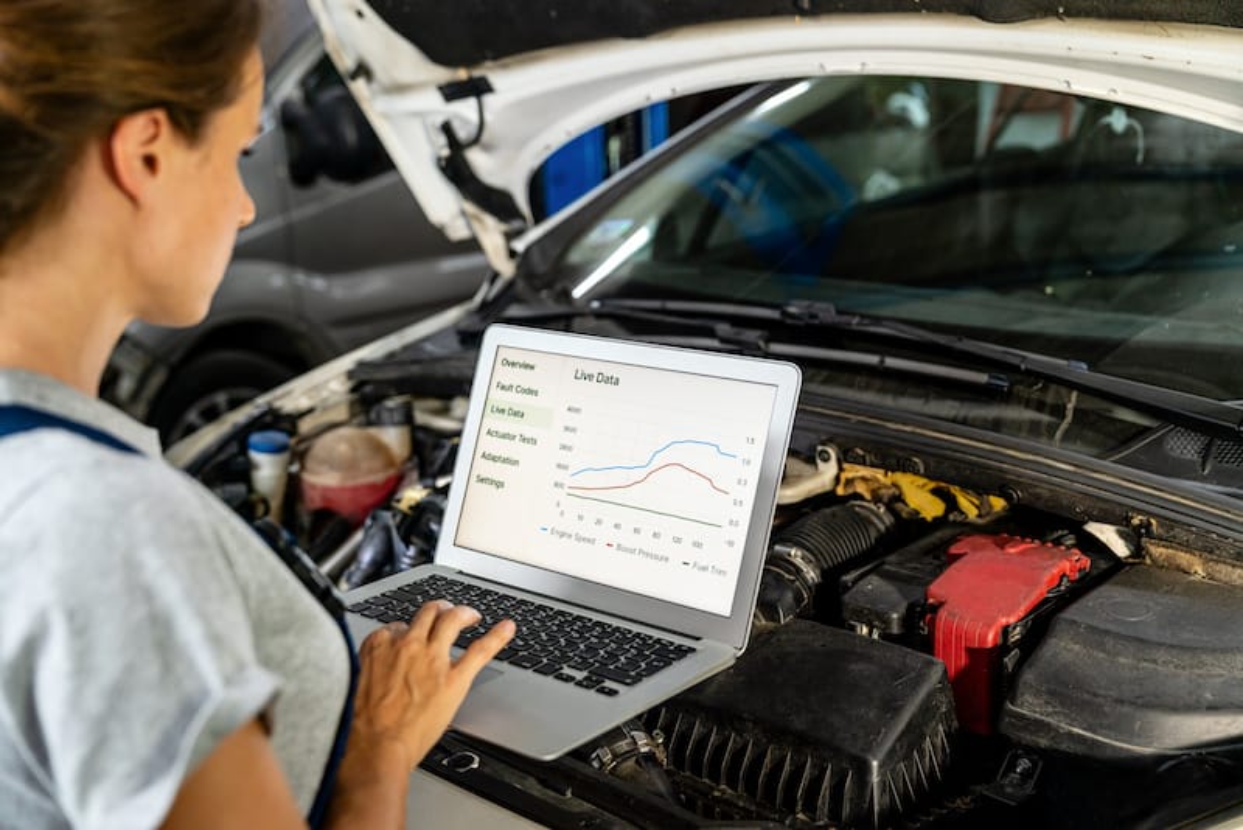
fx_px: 1382
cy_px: 415
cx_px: 622
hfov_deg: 48.4
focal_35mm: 40
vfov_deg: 33.4
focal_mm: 40
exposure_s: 1/100
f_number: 3.2
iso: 400
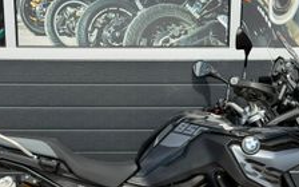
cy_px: 198
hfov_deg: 22.8
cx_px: 148
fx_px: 742
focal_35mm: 91
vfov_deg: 14.1
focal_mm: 6.76
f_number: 1.78
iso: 100
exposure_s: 1/2667
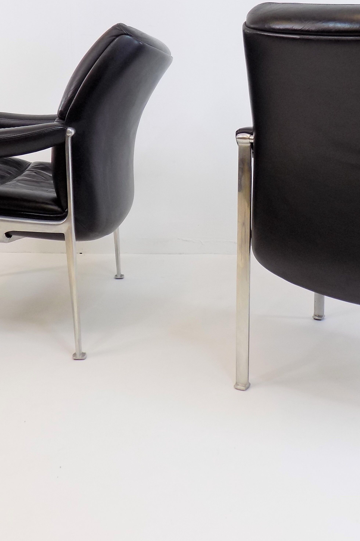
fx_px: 630
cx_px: 235
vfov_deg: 46.2
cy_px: 223
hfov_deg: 31.7
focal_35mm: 42
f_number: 3.1
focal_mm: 4
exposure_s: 1/30
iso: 80
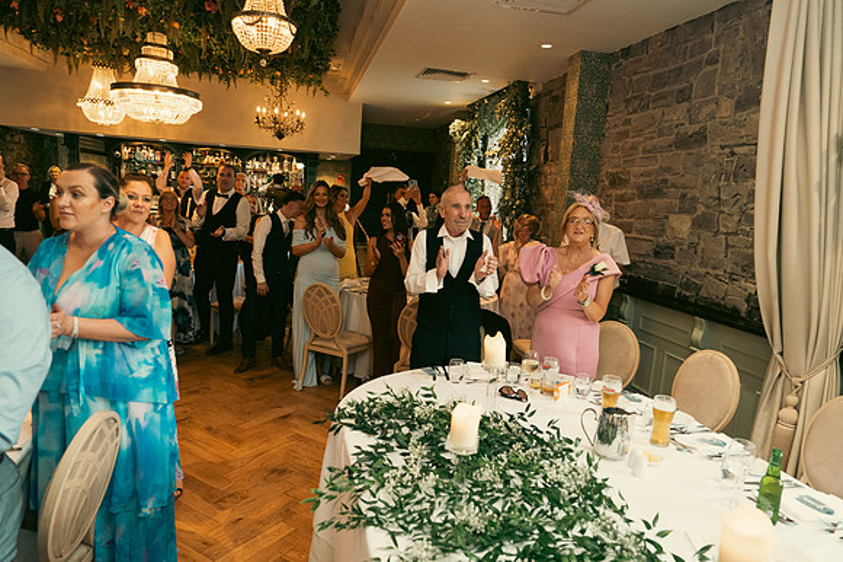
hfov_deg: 73.7
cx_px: 422
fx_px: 562
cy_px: 281
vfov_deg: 53.2
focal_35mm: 24
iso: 2500
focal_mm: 24
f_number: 3.5
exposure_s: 1/160
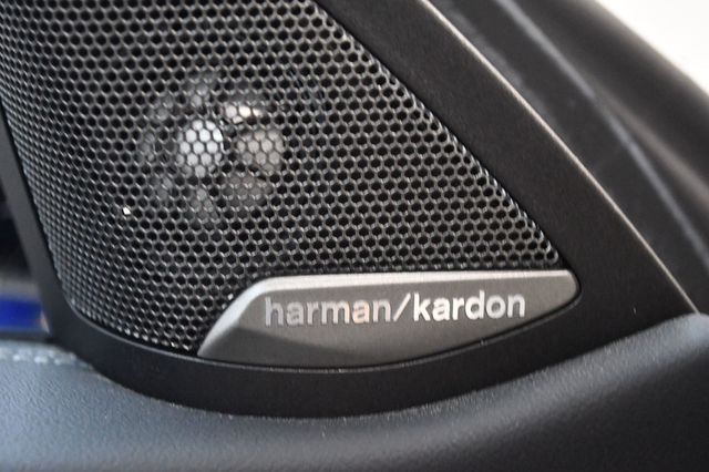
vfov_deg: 21.5
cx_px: 354
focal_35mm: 63
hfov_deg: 31.9
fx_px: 1240
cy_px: 236
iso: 7200
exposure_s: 1/60
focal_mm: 42
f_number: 5.3
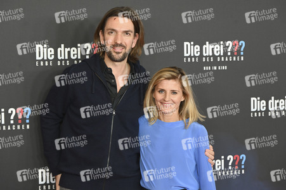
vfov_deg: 13.9
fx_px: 778
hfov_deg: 20.8
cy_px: 95
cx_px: 143
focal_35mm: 98
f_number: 6.3
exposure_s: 1/160
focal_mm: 98
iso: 1250
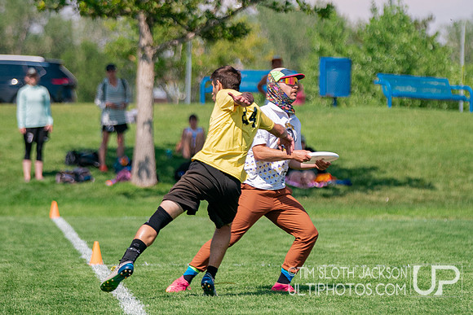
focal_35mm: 313
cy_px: 194
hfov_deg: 6.6
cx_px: 227
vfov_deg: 4.4
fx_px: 4111
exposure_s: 1/12800
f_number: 2.8
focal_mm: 162
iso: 640
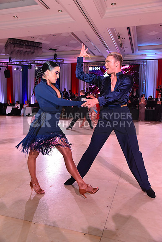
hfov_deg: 42.3
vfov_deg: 60.3
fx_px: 209
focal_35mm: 31
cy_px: 121
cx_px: 81
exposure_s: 1/320
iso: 2500
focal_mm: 31
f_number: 5.6
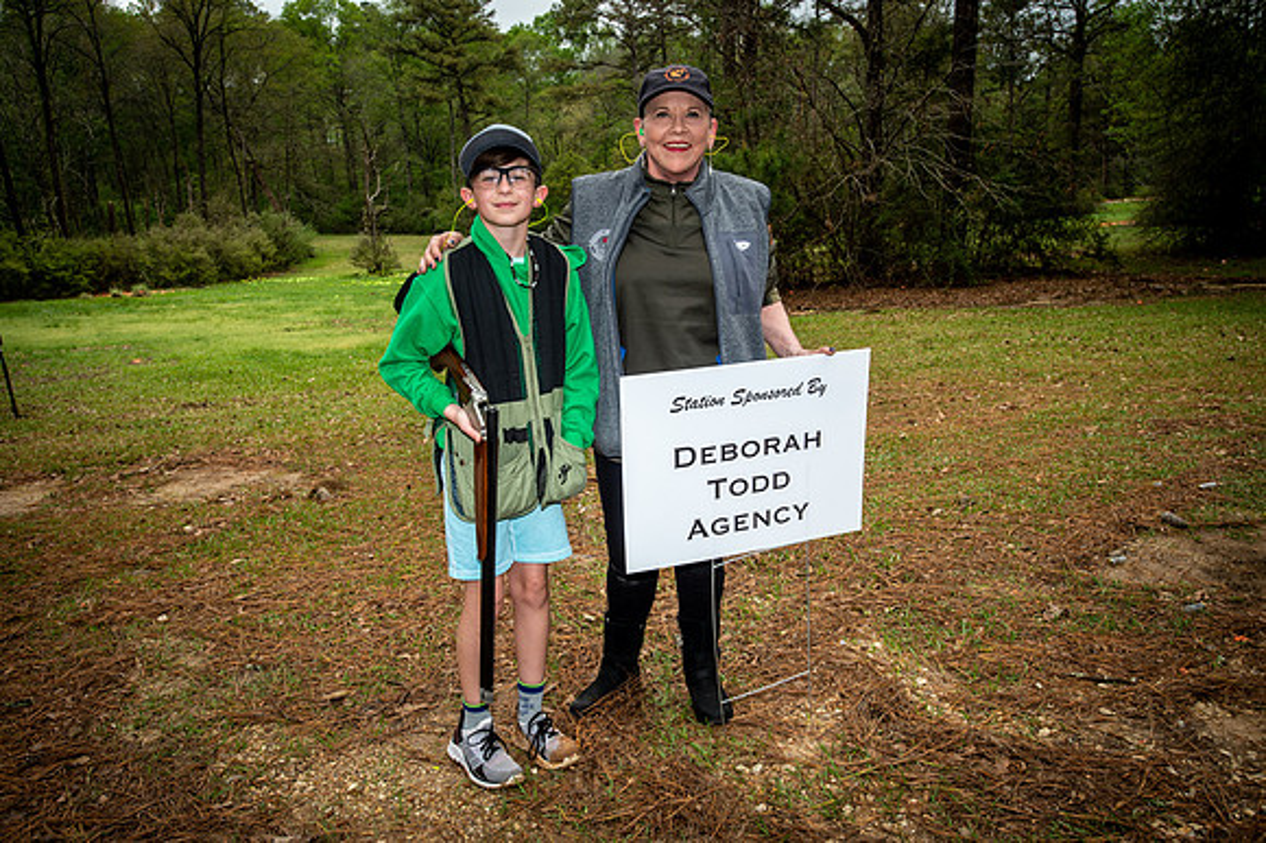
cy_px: 422
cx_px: 633
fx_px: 1054
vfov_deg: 43.6
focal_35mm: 30
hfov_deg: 62.0
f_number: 8
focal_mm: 30
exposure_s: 1/160
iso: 125
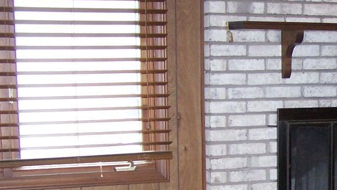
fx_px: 867
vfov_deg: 12.5
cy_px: 148
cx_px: 376
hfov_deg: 20.9
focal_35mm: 97
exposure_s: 1/60
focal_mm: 6.3
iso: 140
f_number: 2.8
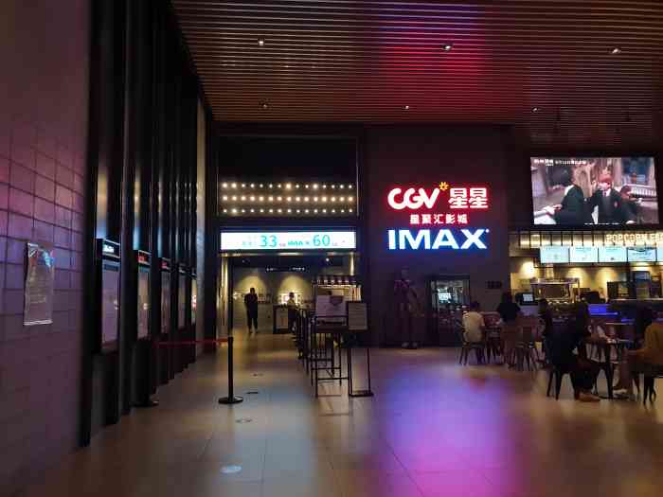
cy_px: 248
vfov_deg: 53.1
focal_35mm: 26
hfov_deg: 67.3
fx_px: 498
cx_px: 332
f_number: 2.4
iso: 200
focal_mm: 4.3
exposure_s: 1/50
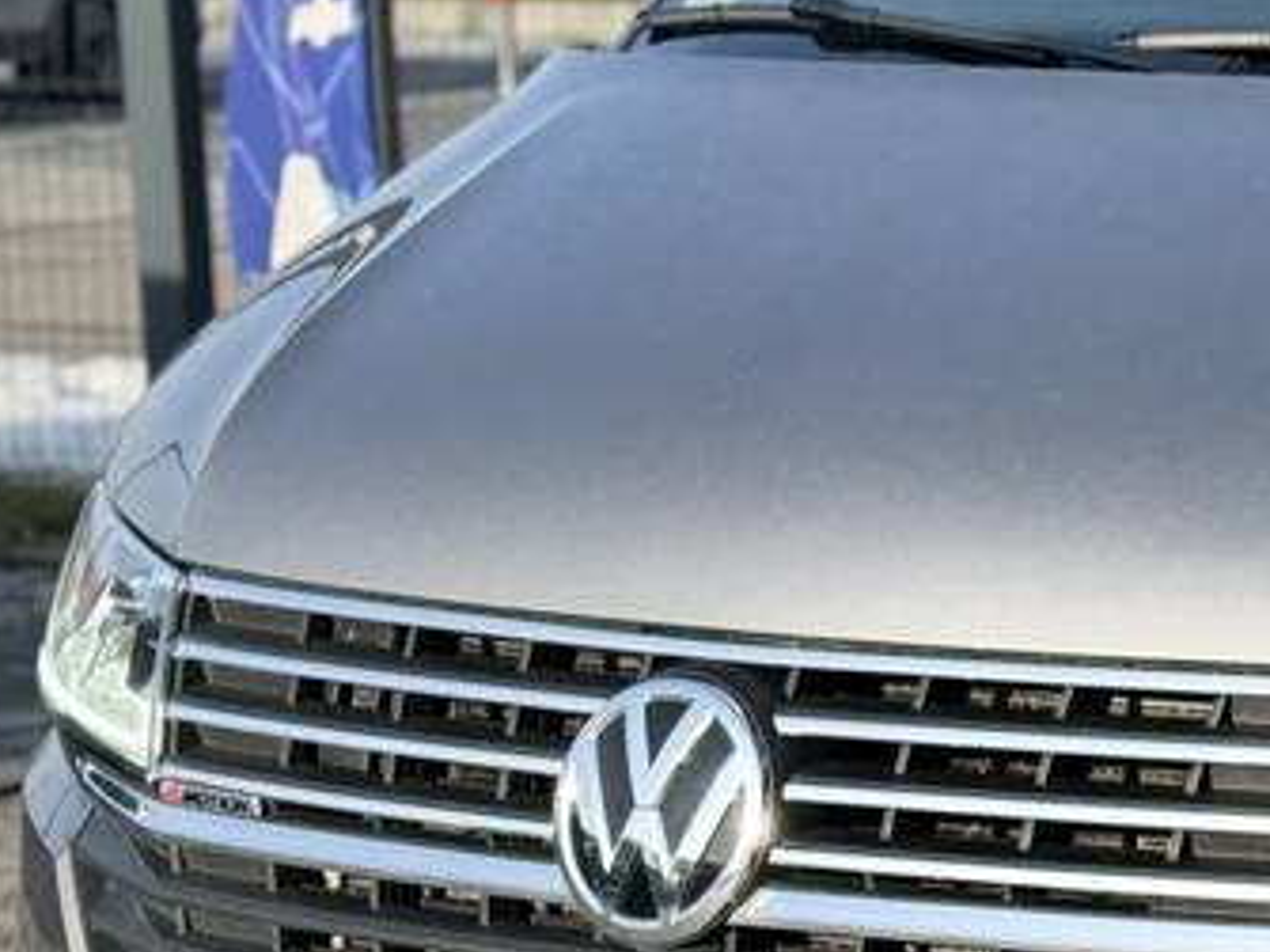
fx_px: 6308
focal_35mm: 172
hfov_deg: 11.1
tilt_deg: -9.4
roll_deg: +1.3
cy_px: 630
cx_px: 1911
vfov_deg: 8.6
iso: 64
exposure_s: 1/1869
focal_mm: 6.76
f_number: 1.78
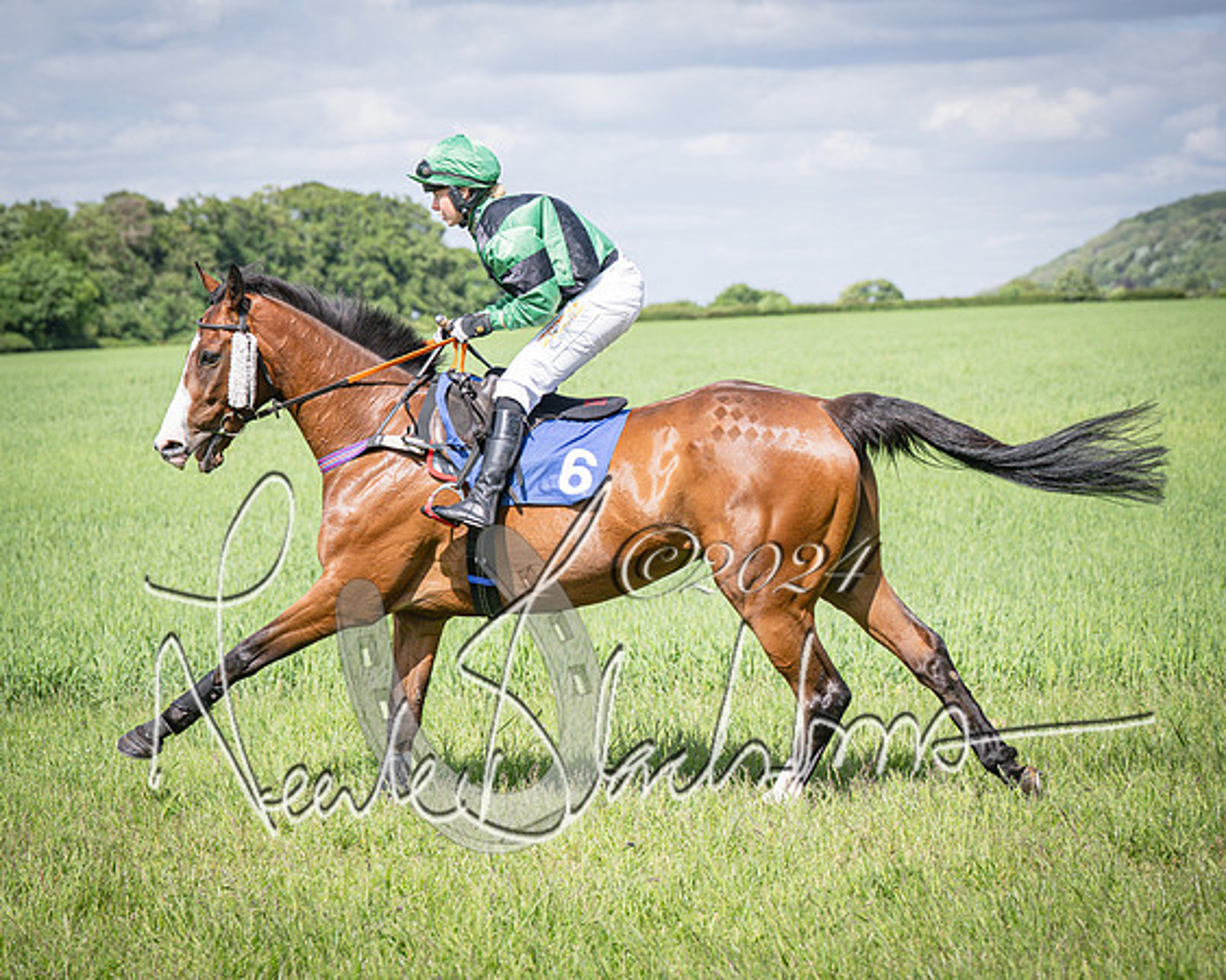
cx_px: 306
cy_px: 461
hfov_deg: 15.7
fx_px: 4434
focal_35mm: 122
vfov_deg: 12.6
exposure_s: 1/3200
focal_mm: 79
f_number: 4
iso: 400
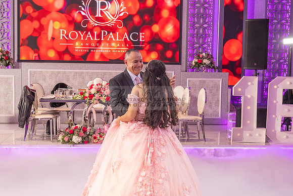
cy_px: 116
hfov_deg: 34.1
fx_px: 477
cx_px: 126
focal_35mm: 59
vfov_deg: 23.1
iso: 640
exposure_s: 1/160
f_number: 4.5
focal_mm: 42
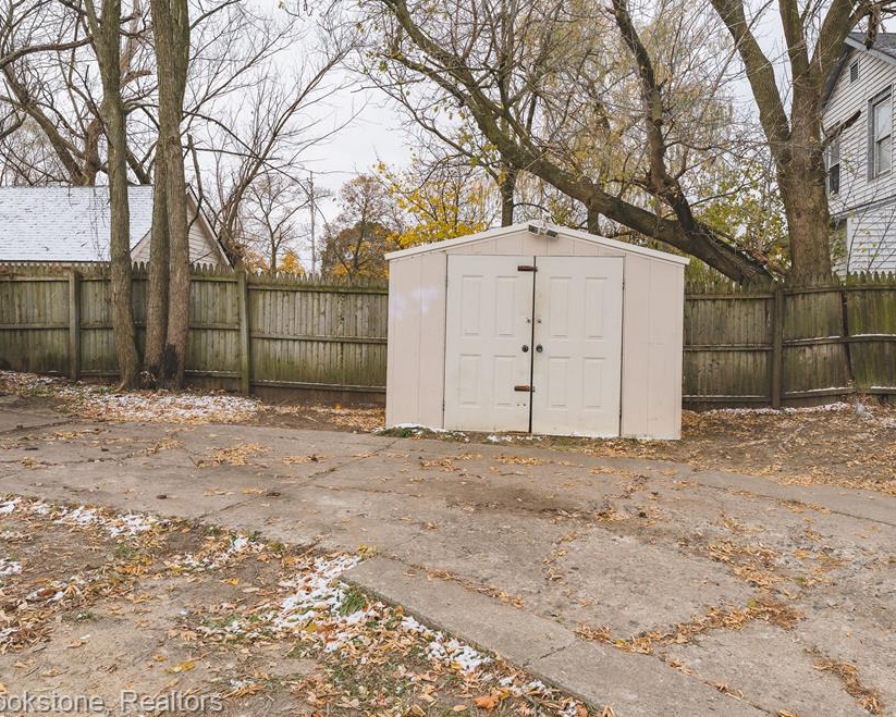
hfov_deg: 61.9
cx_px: 516
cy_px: 349
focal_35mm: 28
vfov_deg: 51.6
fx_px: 743
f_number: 6.3
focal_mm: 24
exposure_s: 1/320
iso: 500
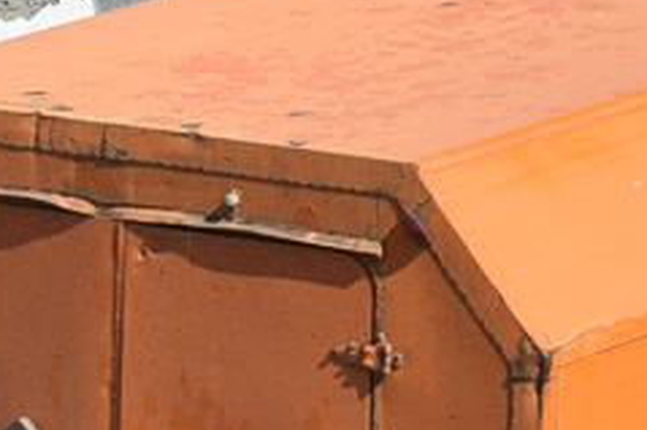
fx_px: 7444
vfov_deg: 3.3
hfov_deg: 5.0
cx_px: 766
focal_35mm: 415
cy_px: 441
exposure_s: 1/1250
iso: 200
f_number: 6.3
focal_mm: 55
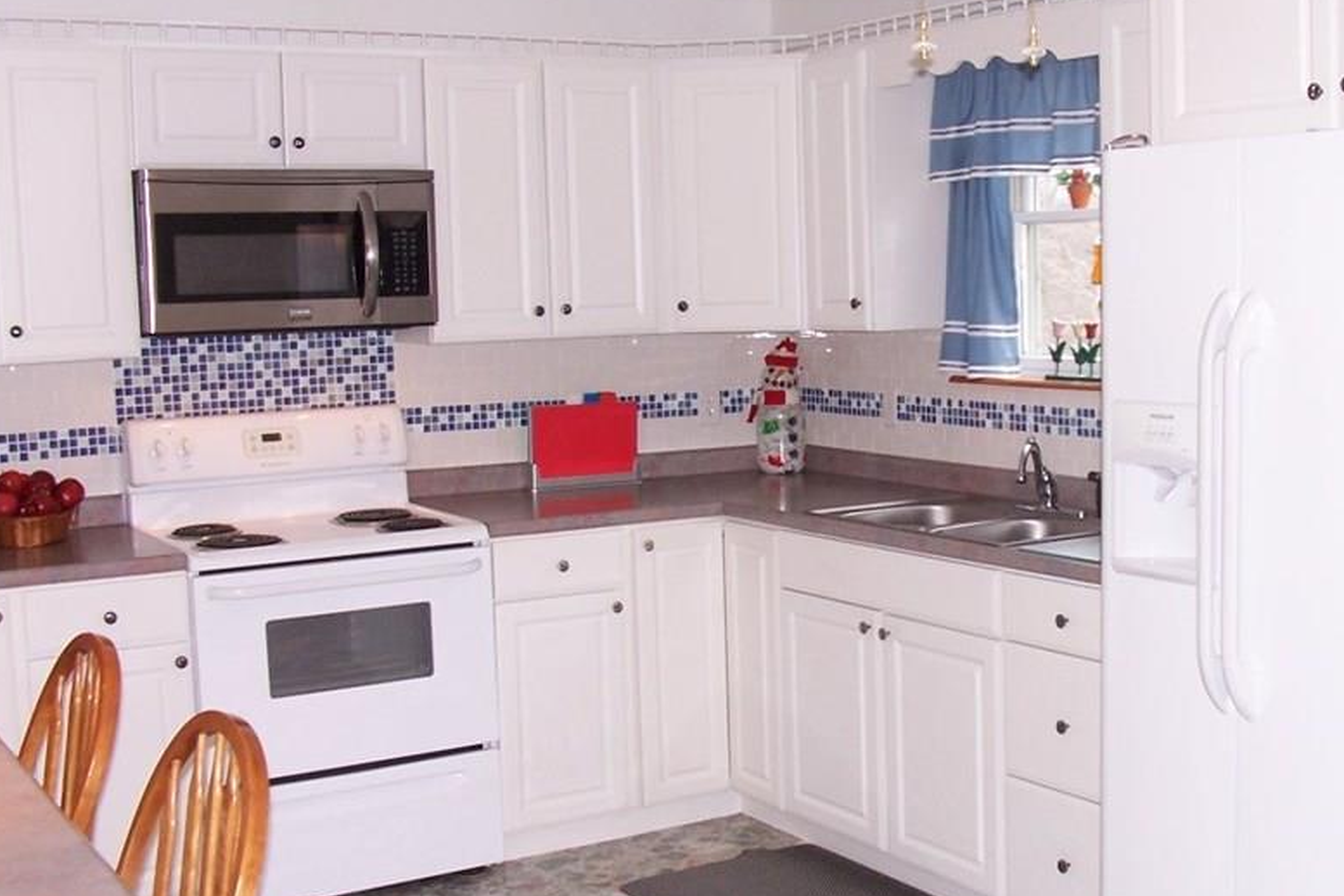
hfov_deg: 40.7
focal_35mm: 48
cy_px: 474
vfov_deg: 28.1
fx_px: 1792
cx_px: 863
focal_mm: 6
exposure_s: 1/60
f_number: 2.8
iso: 140
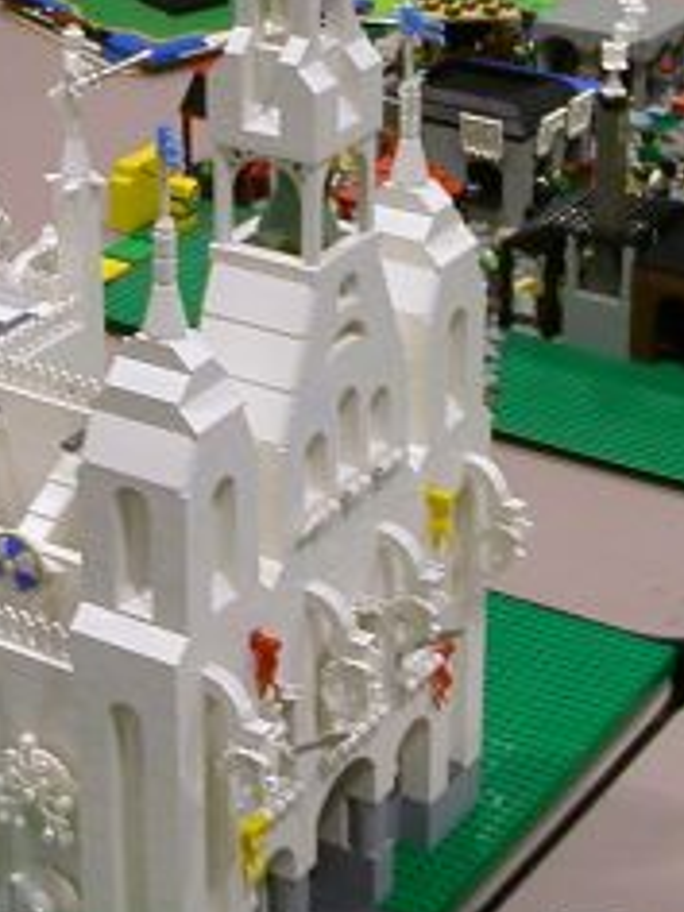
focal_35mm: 94
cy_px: 162
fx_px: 2477
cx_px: 336
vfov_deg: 20.6
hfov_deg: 15.7
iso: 100
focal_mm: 5.6
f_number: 2.7
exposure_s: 1/24.1
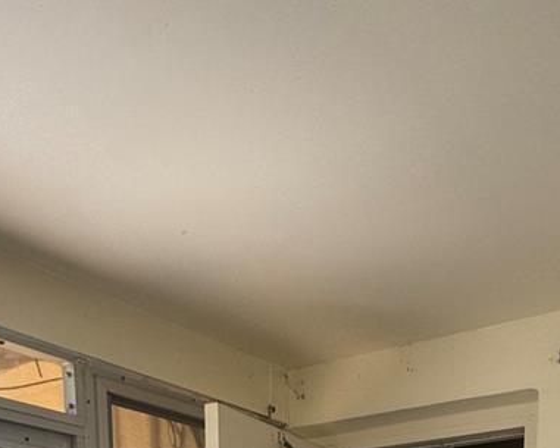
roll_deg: -0.5
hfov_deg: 42.7
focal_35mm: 43
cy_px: 717
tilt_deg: -10.4
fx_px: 713
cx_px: 340
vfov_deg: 24.5
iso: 100
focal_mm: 2.22
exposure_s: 1/99
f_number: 2.2
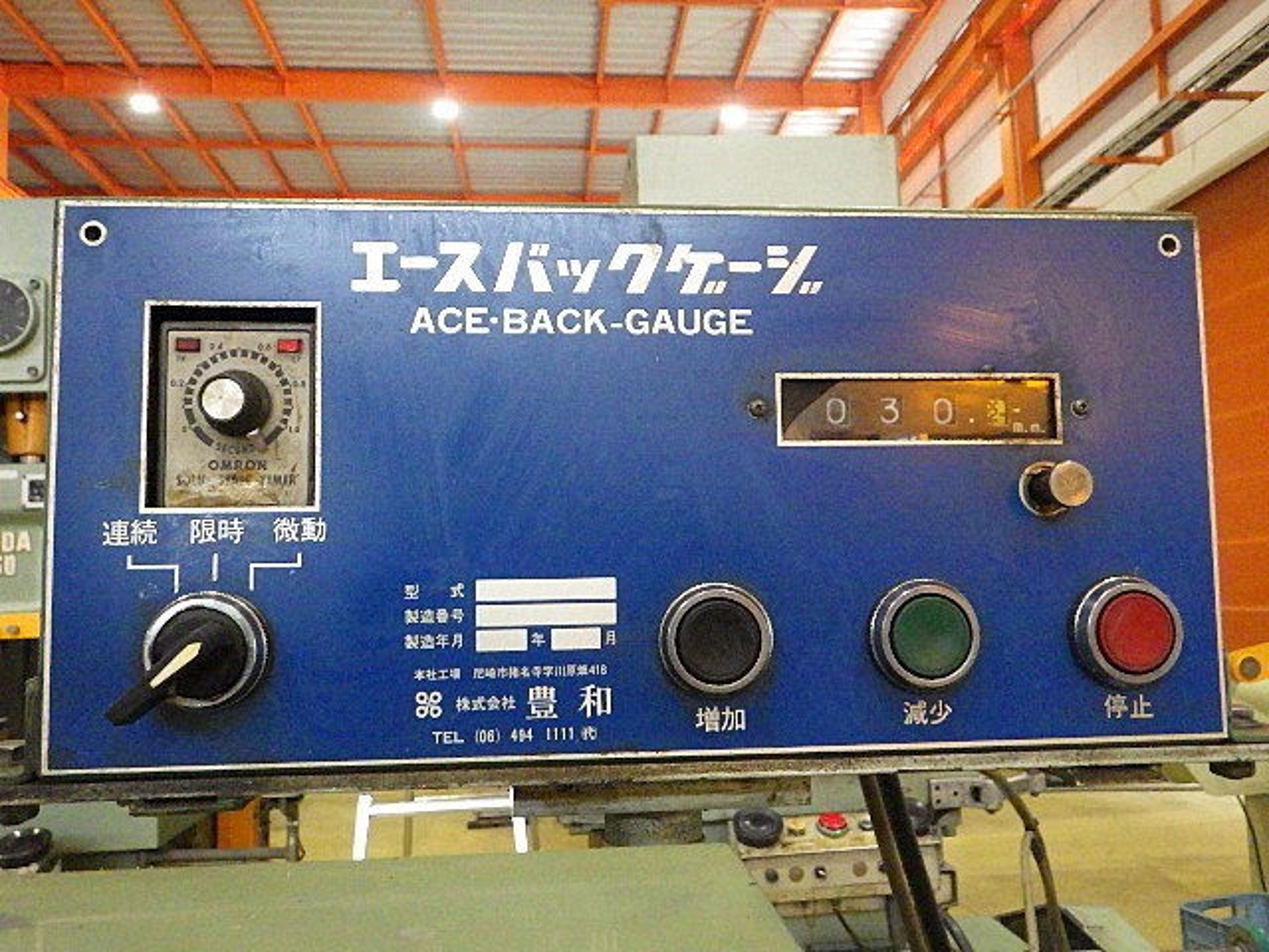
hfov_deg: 63.4
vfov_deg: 49.7
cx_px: 634
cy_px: 476
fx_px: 1026
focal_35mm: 28
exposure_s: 1/45
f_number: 3.5
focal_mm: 5
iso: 800
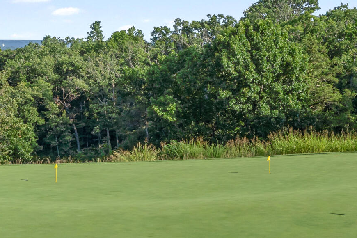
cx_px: 161
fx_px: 992
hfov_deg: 20.4
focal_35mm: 100
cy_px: 102
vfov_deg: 13.7
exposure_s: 1/1000
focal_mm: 29
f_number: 7.1
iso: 320
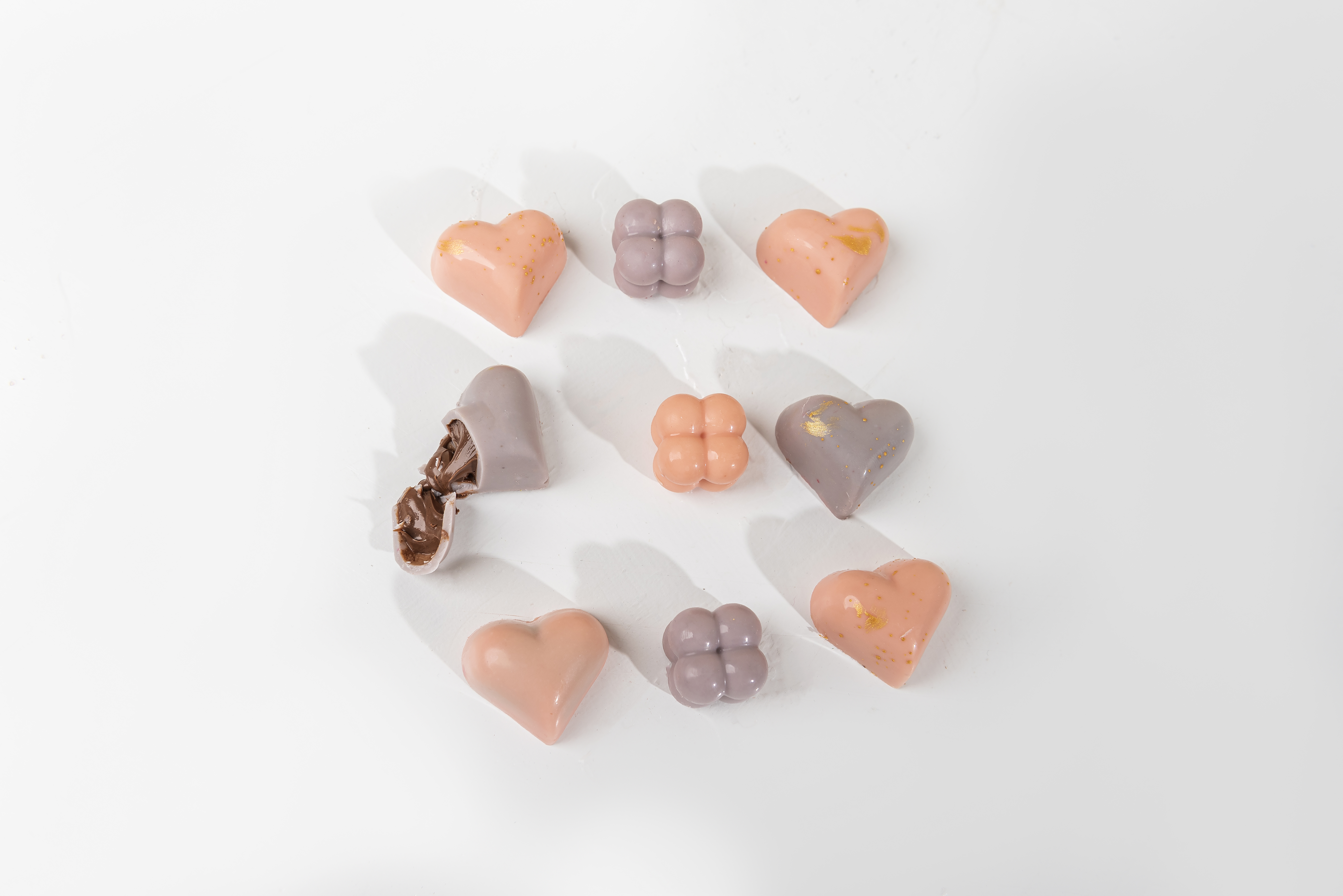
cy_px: 448
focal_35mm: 34
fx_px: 1269
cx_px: 672
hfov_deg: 55.8
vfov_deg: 38.9
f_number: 8
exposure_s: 1/160
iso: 100
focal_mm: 34
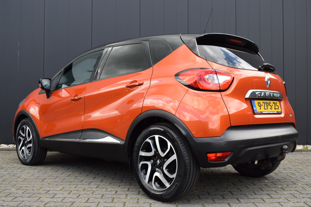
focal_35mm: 40
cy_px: 104
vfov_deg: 33.0
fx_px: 350
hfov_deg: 47.9
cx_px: 156
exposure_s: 1/200
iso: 400
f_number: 7.1
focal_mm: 27
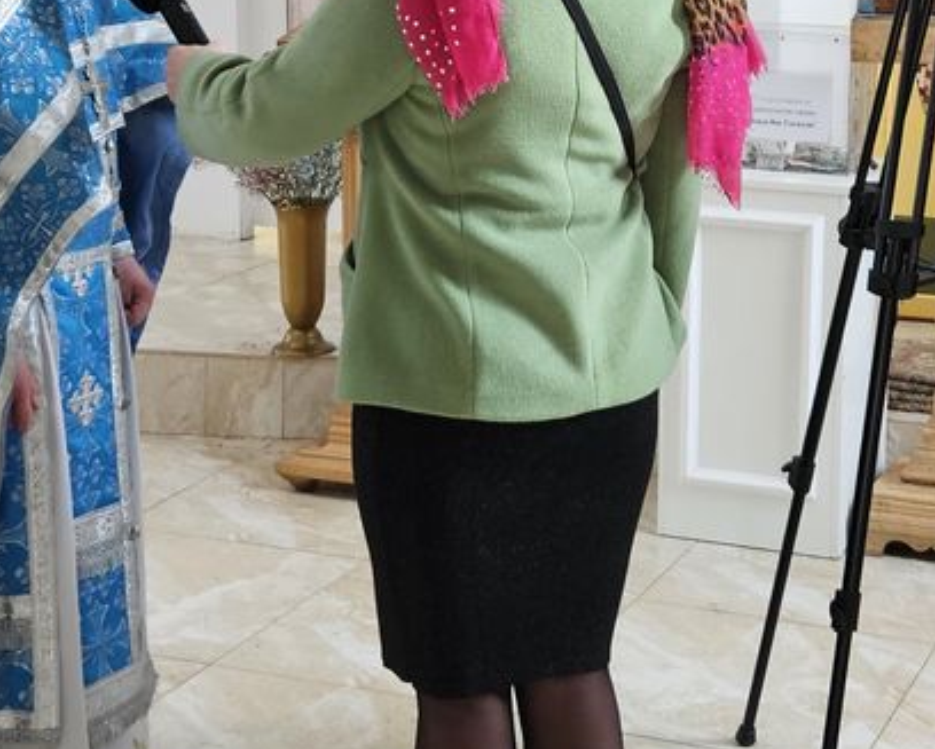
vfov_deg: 34.1
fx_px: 1218
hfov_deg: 41.3
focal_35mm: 44
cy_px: 293
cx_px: 644
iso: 160
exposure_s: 1/180
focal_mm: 5.4
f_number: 1.8
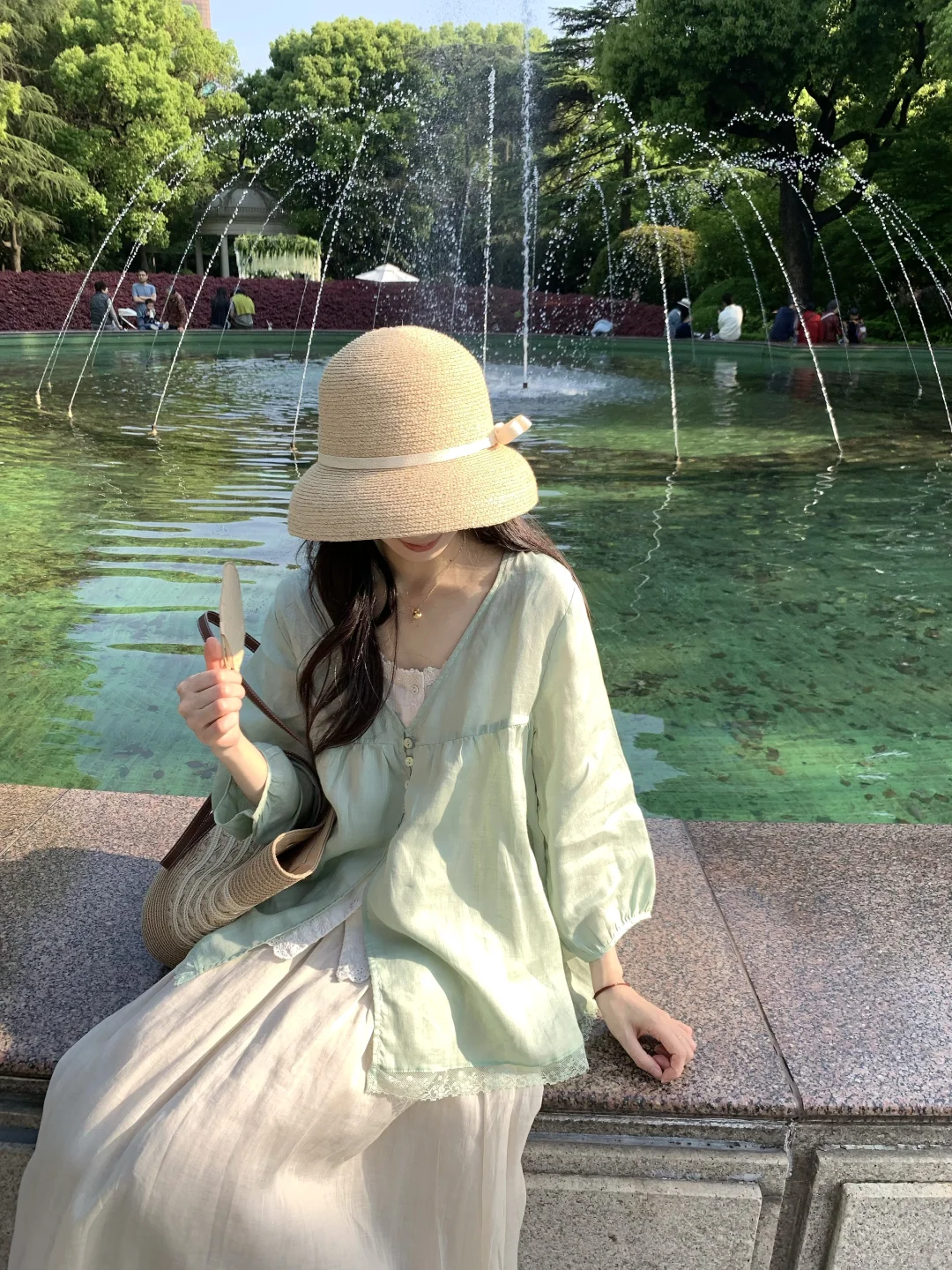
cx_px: 476
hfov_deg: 53.1
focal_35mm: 26
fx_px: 953
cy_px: 635
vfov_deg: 67.3
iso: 25
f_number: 1.8
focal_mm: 4.25
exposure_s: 1/829
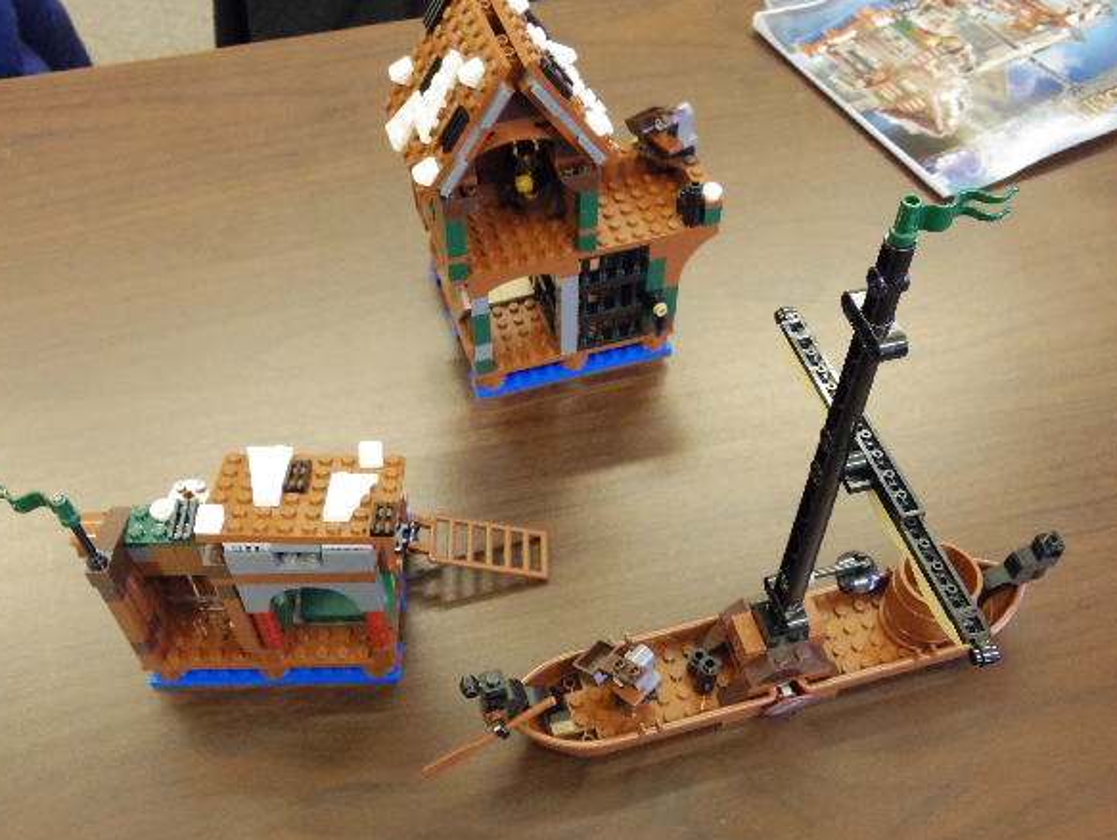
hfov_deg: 51.3
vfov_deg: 39.7
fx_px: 1162
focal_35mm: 36
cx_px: 552
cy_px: 430
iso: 1600
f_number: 4.5
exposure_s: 1/60
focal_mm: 6.4
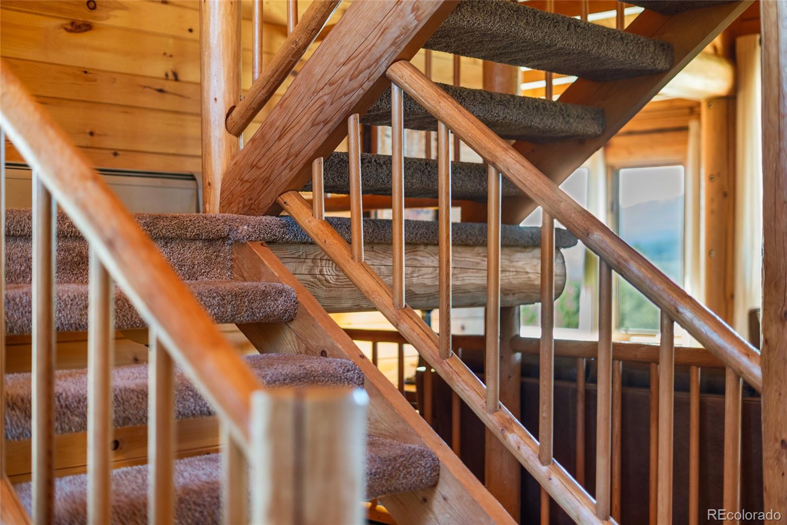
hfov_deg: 39.6
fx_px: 1094
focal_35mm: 50
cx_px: 394
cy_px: 262
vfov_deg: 27.0
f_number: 1.8
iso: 200
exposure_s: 1/13
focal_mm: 50
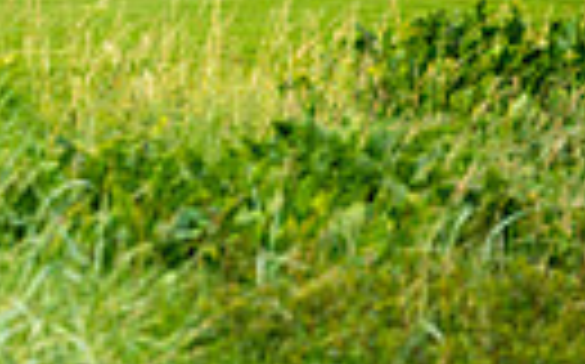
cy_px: -453
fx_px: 12839
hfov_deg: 2.6
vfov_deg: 1.6
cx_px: -606
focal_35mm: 806
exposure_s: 1/1000
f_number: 5.6
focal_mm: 170
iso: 100
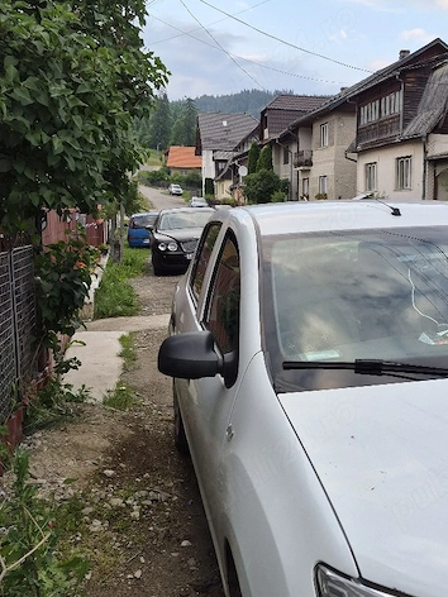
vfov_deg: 47.9
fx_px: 673
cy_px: 295
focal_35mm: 39
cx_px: 325
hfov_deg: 36.1
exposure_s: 1/714
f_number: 1.8
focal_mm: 5.4
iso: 80
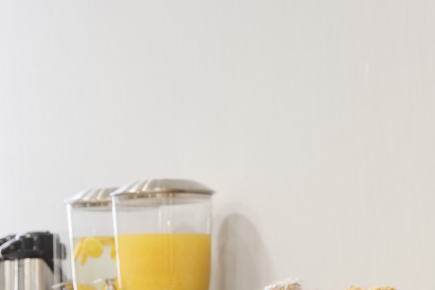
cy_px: 280
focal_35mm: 157
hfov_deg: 13.0
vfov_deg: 8.7
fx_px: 1897
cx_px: 381
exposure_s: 1/6
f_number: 8
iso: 200
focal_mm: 75
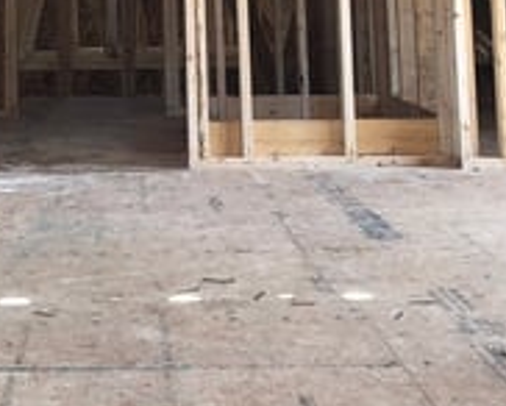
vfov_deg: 15.1
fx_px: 1439
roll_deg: +1.3
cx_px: 92
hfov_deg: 19.7
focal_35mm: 96
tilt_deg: +7.3
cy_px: -171
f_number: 1.8
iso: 40
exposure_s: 1/120
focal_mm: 4
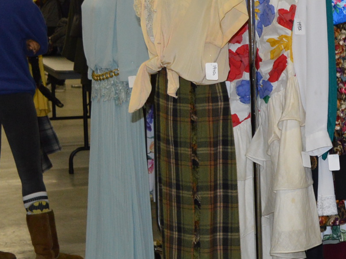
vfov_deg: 13.7
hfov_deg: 16.9
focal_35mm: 108
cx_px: 478
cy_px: 147
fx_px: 1079
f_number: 3.8
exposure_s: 1/60
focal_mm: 20
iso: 640
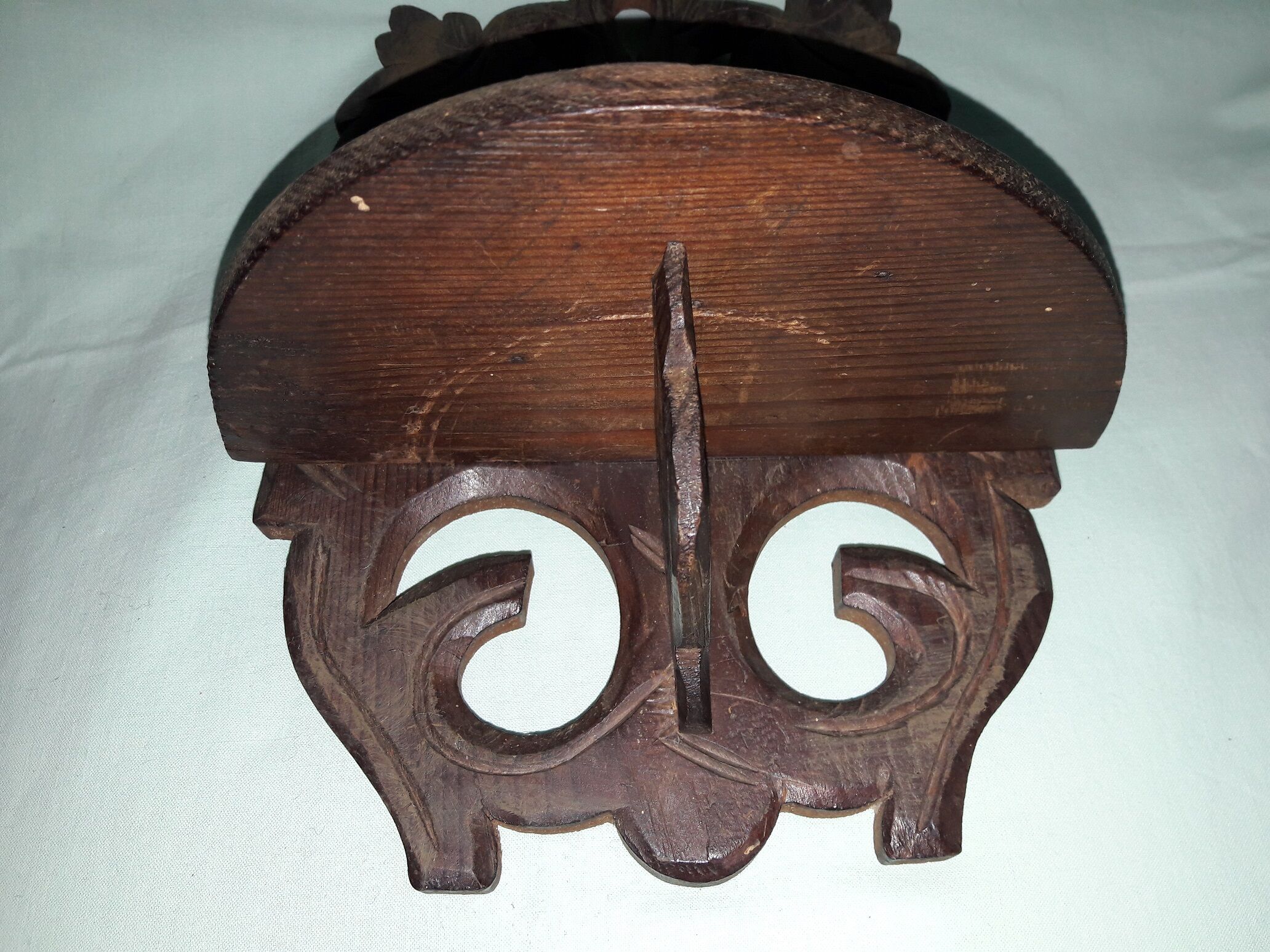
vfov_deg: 49.7
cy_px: 476
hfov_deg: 63.4
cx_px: 635
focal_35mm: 28
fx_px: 1027
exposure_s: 1/100
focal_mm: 3.7
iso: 64
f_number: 1.9
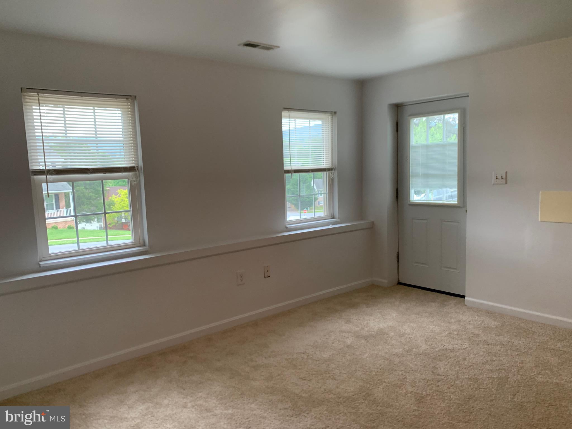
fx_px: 430
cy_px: 214
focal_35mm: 26
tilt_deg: -5.8
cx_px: 286
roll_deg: +1.7
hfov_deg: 67.3
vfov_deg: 53.1
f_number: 1.8
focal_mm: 4.25
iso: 80
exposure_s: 1/60
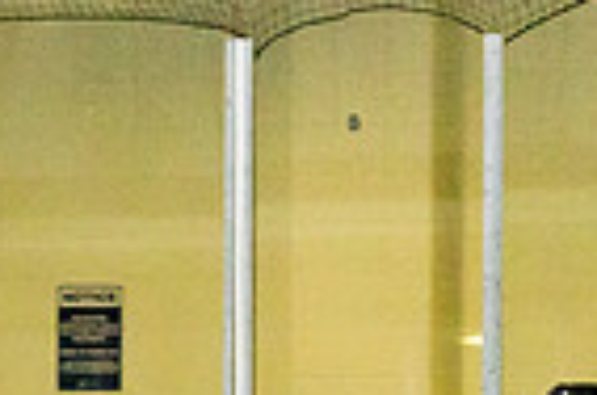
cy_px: 1015
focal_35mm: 469
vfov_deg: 2.9
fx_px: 7760
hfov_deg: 4.4
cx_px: -556
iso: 3200
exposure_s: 1/1250
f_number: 2.8
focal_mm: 70
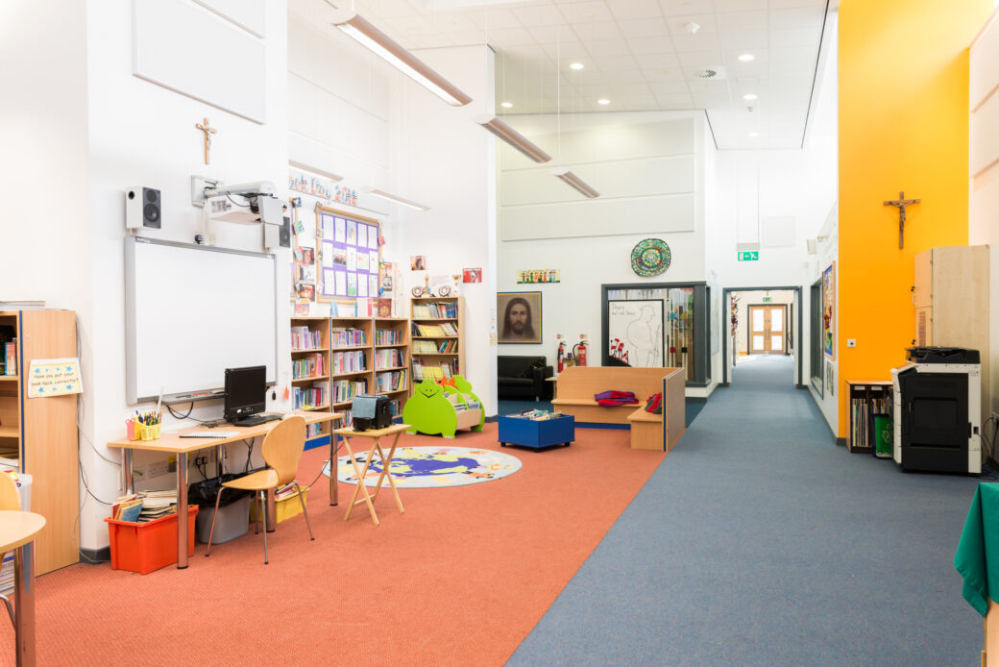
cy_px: 334
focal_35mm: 24
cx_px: 500
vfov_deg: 53.2
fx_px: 666
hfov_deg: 73.7
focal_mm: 24
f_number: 9
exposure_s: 1/2
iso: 100
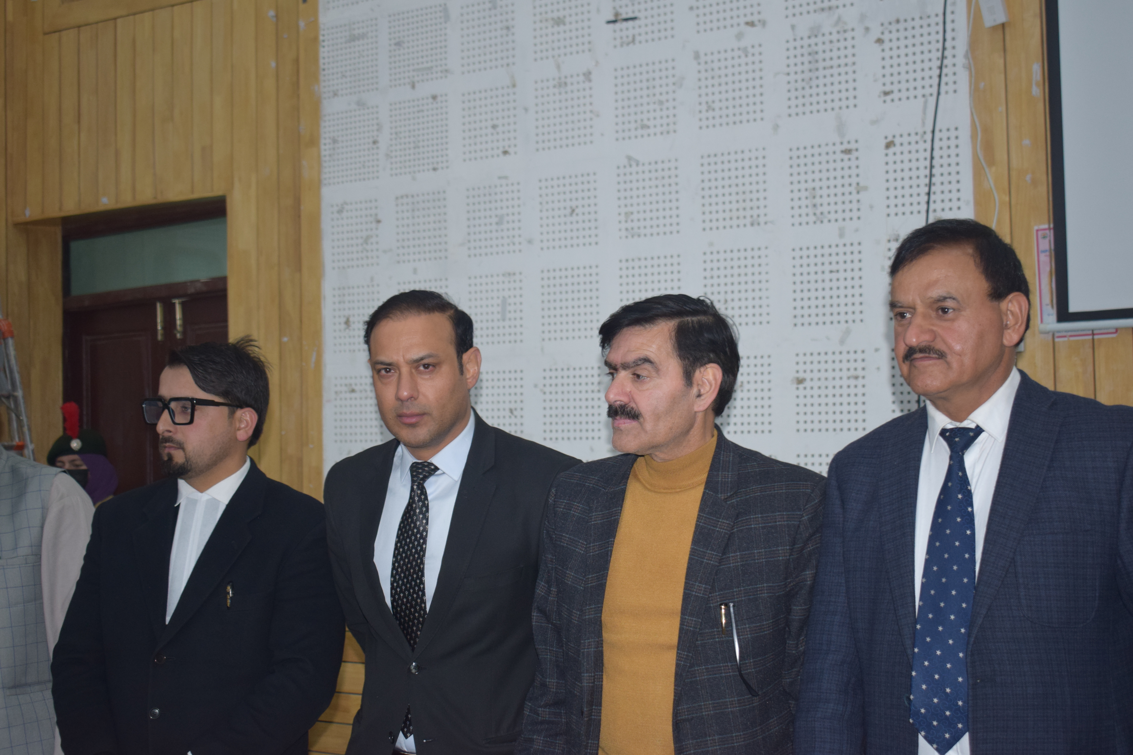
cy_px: 378
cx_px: 566
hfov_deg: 35.1
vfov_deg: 23.8
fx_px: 1794
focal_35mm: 57
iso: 800
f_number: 4.8
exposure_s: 1/80
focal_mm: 38
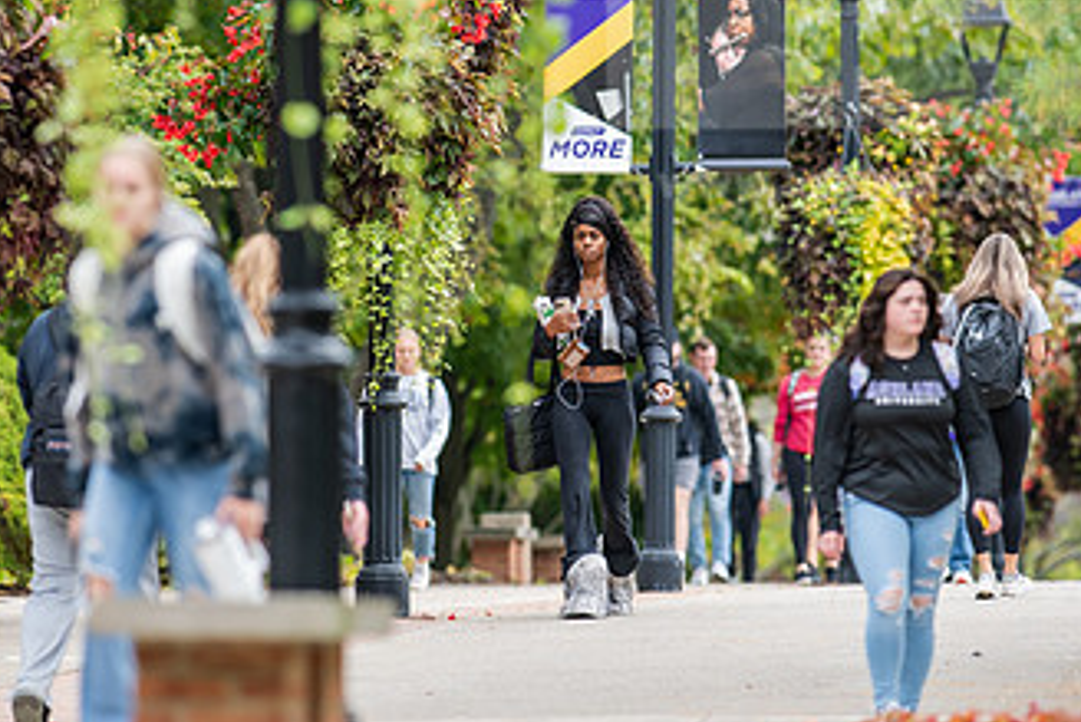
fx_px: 15951
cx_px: 508
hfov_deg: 3.9
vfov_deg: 2.6
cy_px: 252
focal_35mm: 531
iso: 250
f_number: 4
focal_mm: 300
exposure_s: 1/400
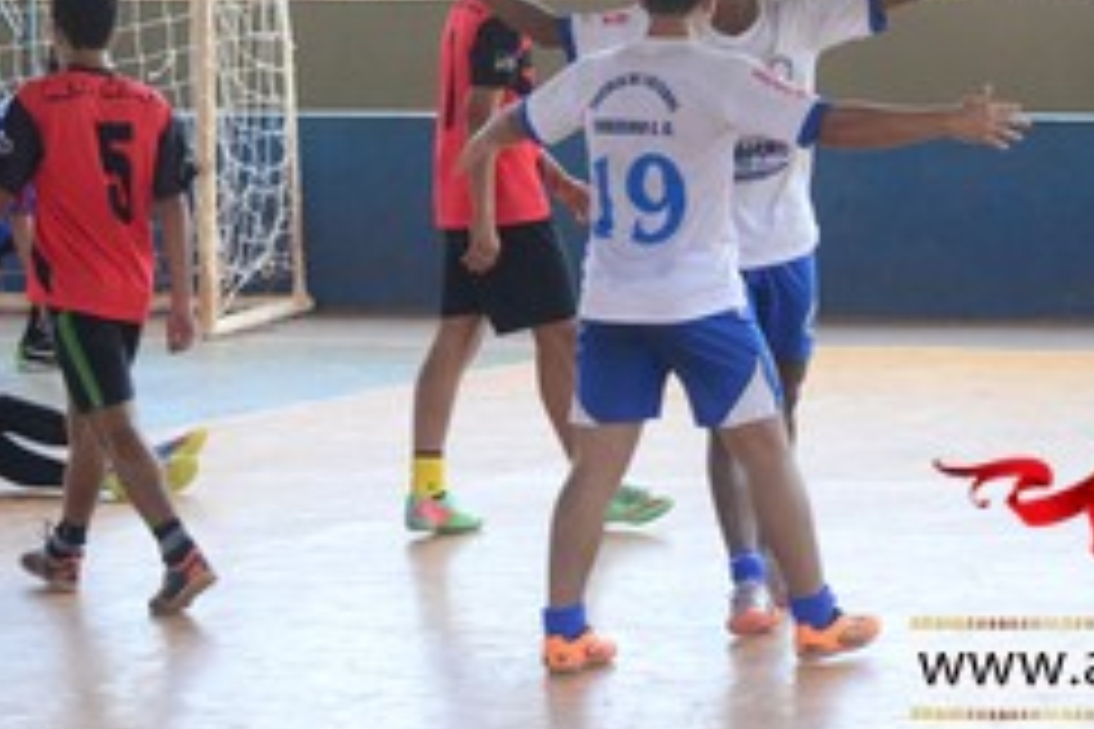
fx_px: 6746
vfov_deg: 6.2
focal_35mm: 222
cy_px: 68
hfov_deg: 9.3
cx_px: 536
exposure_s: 1/400
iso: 800
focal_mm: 80
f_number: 5.6
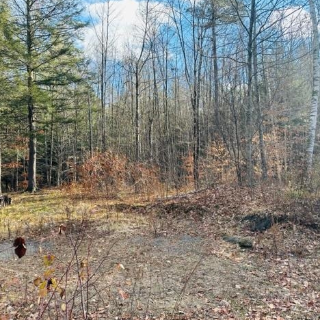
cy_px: 157
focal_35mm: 29
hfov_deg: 55.6
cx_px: 153
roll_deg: +2.6
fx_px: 303
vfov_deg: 55.6
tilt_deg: -1.4
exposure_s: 1/663
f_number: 1.78
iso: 80
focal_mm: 6.86
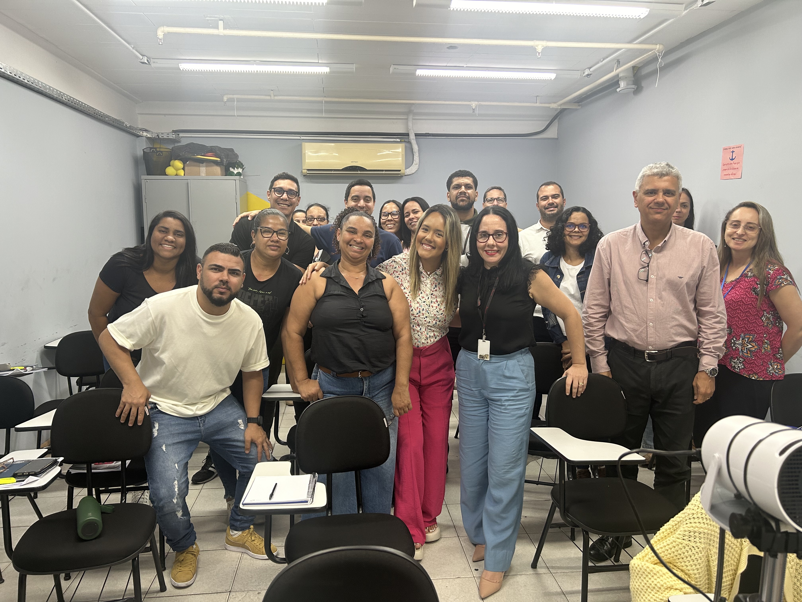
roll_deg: +1.4
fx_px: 602
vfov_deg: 53.1
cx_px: 401
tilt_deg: -7.0
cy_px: 301
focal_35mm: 26
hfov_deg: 67.3
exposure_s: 1/60
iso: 100
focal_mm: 5.7
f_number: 1.5
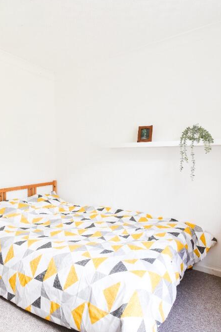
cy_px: 165
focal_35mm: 23
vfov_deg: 76.1
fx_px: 212
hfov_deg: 54.6
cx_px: 85
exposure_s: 1/15
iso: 200
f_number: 8
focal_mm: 10
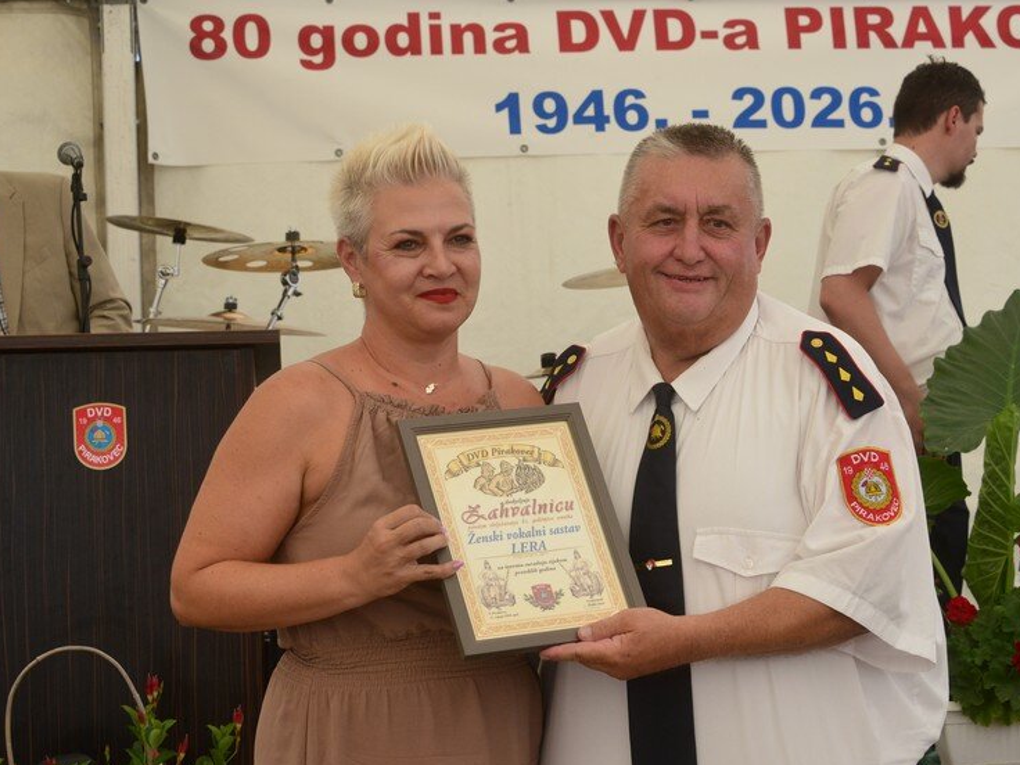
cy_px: 382
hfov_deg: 21.8
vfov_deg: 16.4
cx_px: 568
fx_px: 2652
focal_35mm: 90
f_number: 11
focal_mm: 82
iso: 2000
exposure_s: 1/500
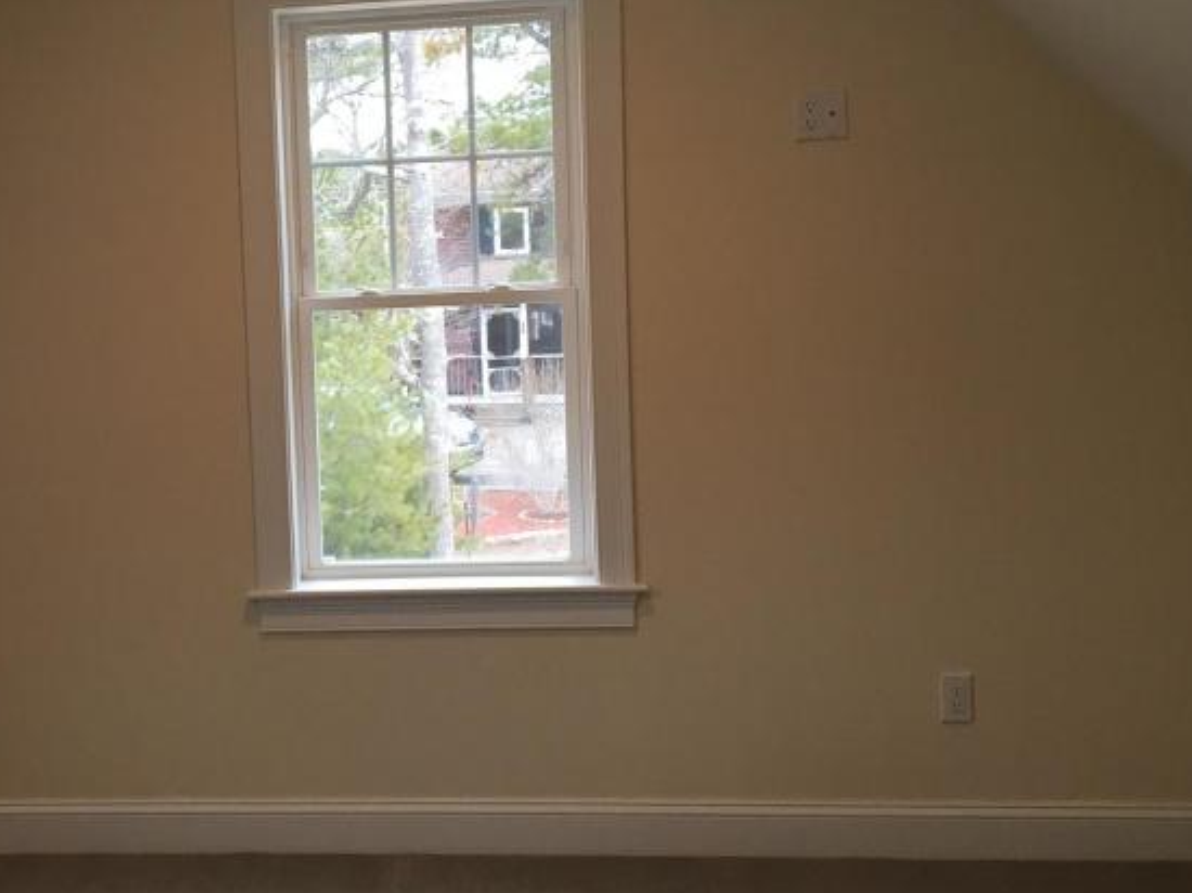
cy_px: 377
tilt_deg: -2.9
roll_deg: +2.8
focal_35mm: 54
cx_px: 251
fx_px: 1859
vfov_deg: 27.0
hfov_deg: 34.5
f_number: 2.2
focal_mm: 4.15
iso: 25
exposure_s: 1/30
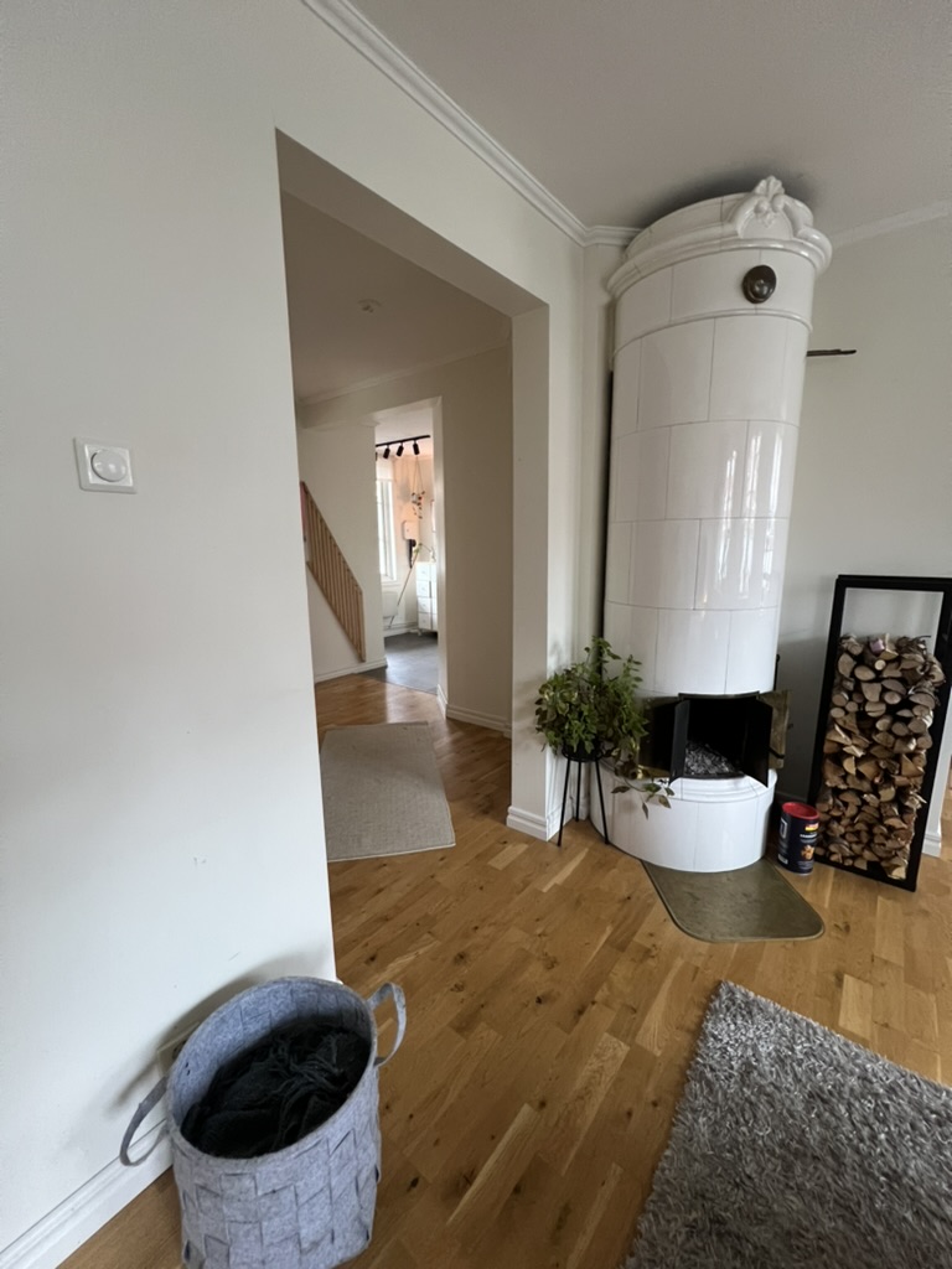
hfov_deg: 89.9
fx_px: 477
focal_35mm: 13
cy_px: 634
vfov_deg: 106.2
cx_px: 476
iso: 320
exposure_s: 1/50
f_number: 1.8
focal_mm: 1.57
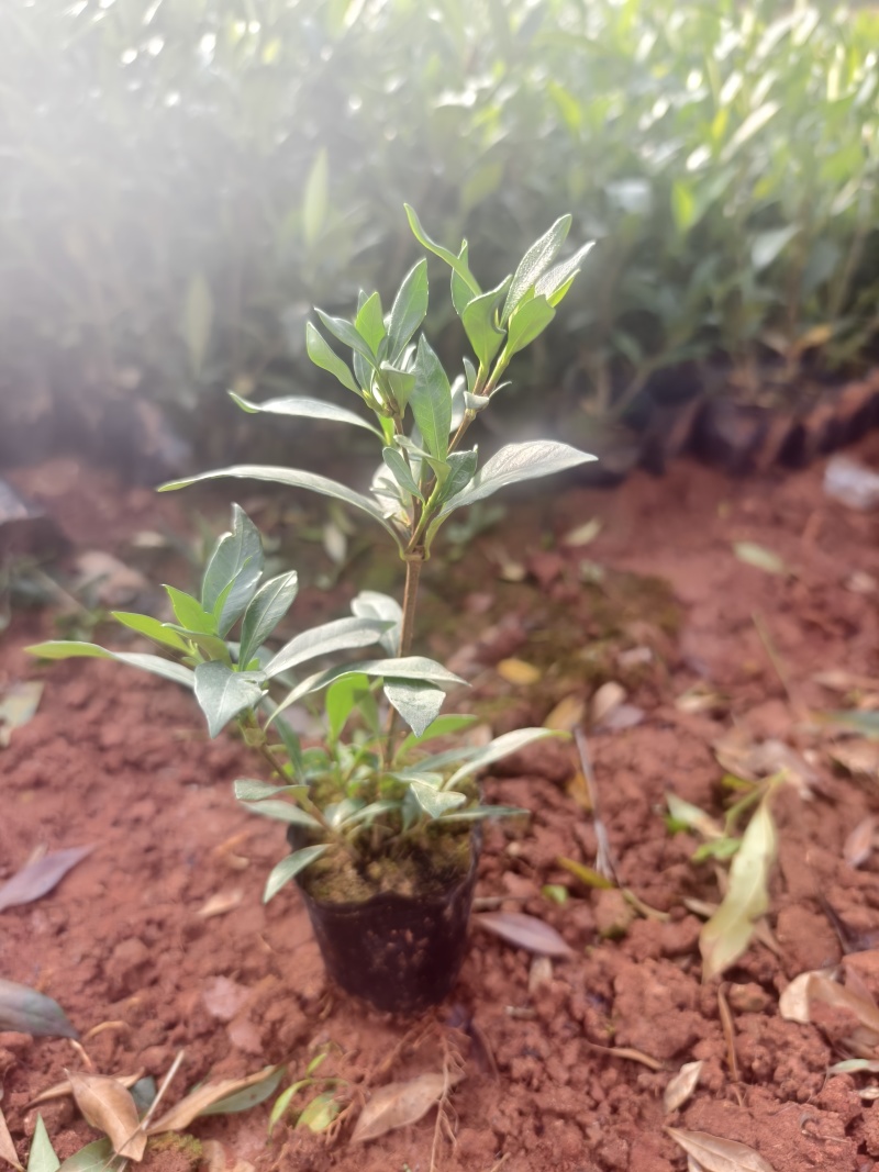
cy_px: 586
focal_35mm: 23
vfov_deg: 73.9
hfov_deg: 58.9
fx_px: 779
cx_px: 440
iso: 50
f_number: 1.75
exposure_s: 1/312
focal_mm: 8.67
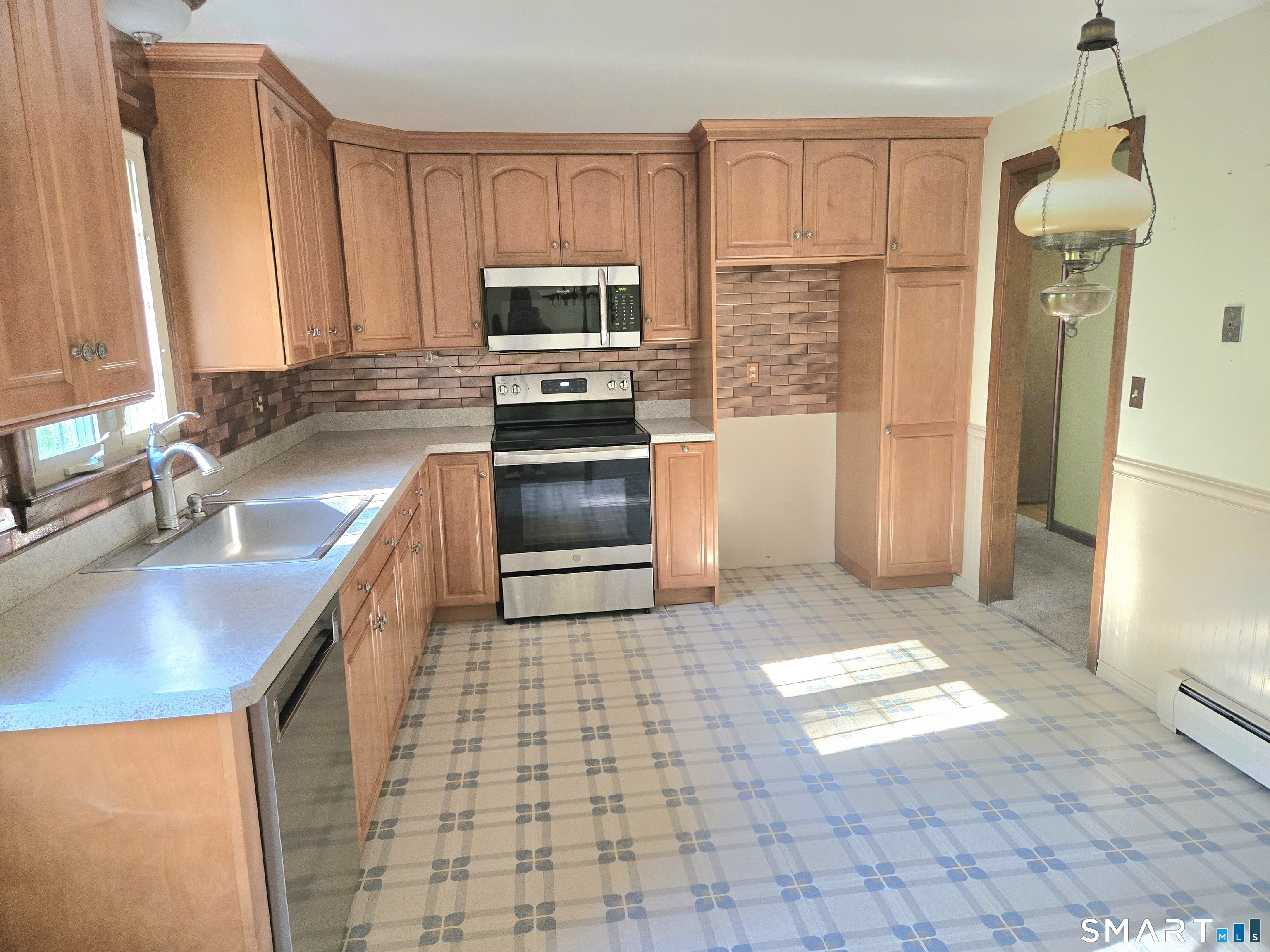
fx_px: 844
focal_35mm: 23
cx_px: 635
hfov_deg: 73.9
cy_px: 476
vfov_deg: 58.9
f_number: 1.8
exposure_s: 1/120
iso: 640
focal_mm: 5.4
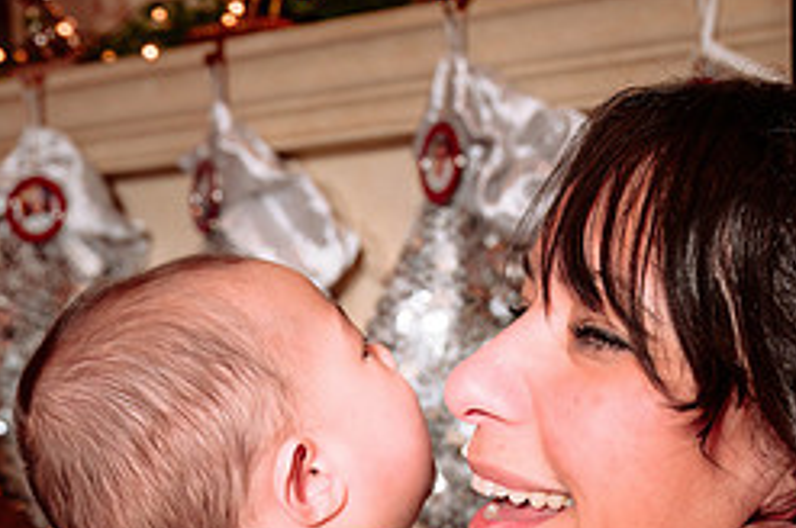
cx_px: 435
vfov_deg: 16.5
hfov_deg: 25.4
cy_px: 578
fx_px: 1767
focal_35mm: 80
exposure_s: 1/60
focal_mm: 34
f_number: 5
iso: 200
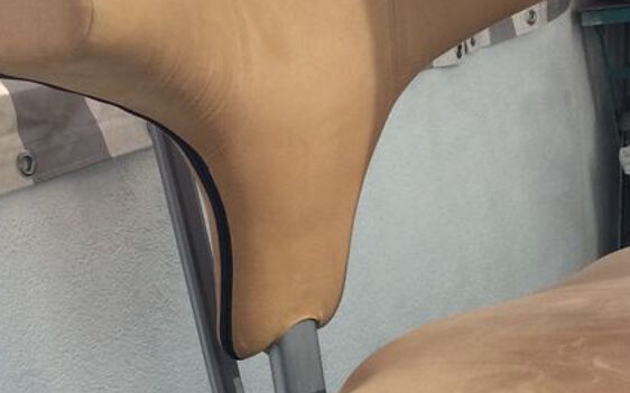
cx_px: 408
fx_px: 1339
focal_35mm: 78
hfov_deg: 26.4
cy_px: 426
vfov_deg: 16.3
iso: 25
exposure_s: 1/382
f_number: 2.4
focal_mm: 3.3
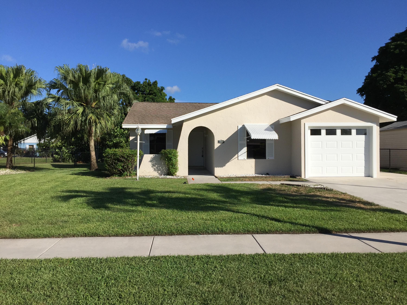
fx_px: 341
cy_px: 152
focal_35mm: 29
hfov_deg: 61.7
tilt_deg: +2.1
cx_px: 204
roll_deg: -1.7
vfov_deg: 48.2
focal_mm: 4.15
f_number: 2.2
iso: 32
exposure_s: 1/3300
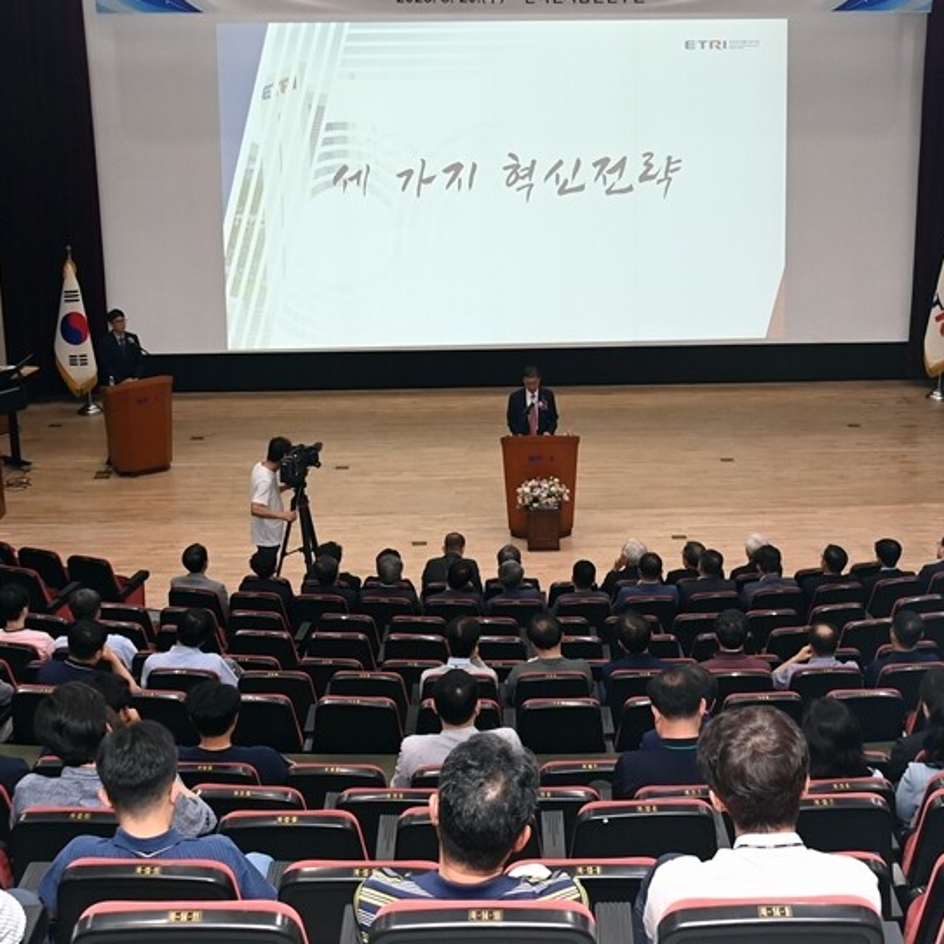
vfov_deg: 31.1
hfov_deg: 31.1
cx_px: 524
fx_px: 1697
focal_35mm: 55
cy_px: 449
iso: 1250
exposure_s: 1/50
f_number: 5.6
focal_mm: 26
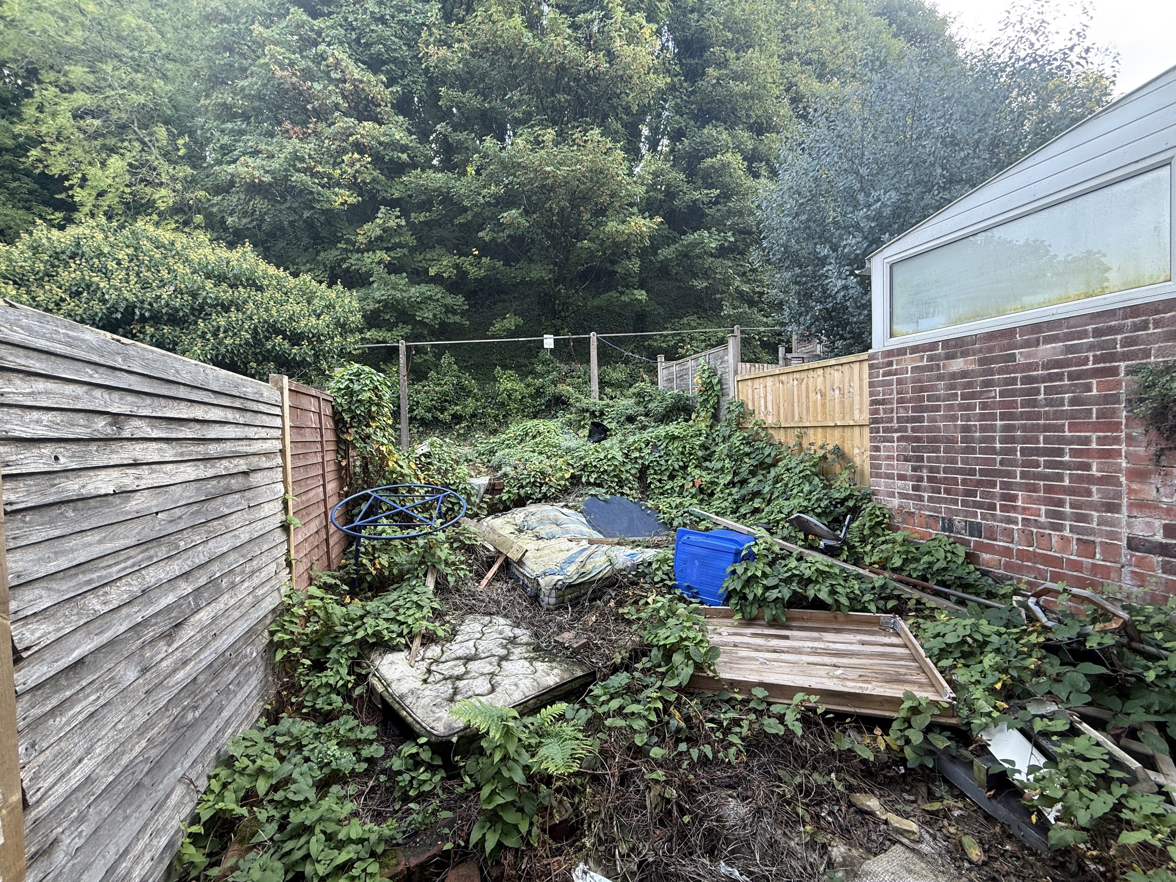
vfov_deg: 85.7
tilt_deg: +1.1
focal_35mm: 14
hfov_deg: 102.1
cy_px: 441
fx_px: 476
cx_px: 588
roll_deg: +2.6
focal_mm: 2.22
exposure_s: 1/99
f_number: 2.2
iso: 50
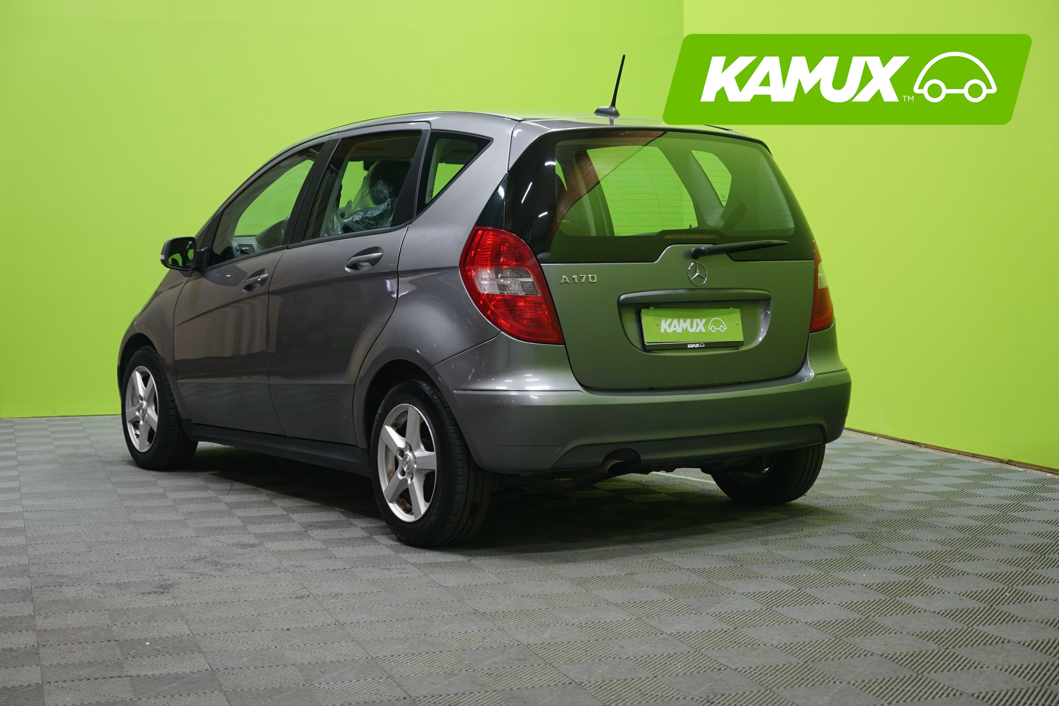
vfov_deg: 25.1
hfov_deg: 36.9
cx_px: 530
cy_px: 353
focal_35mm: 54
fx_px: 1588
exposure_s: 1/25
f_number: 4.5
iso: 640
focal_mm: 54
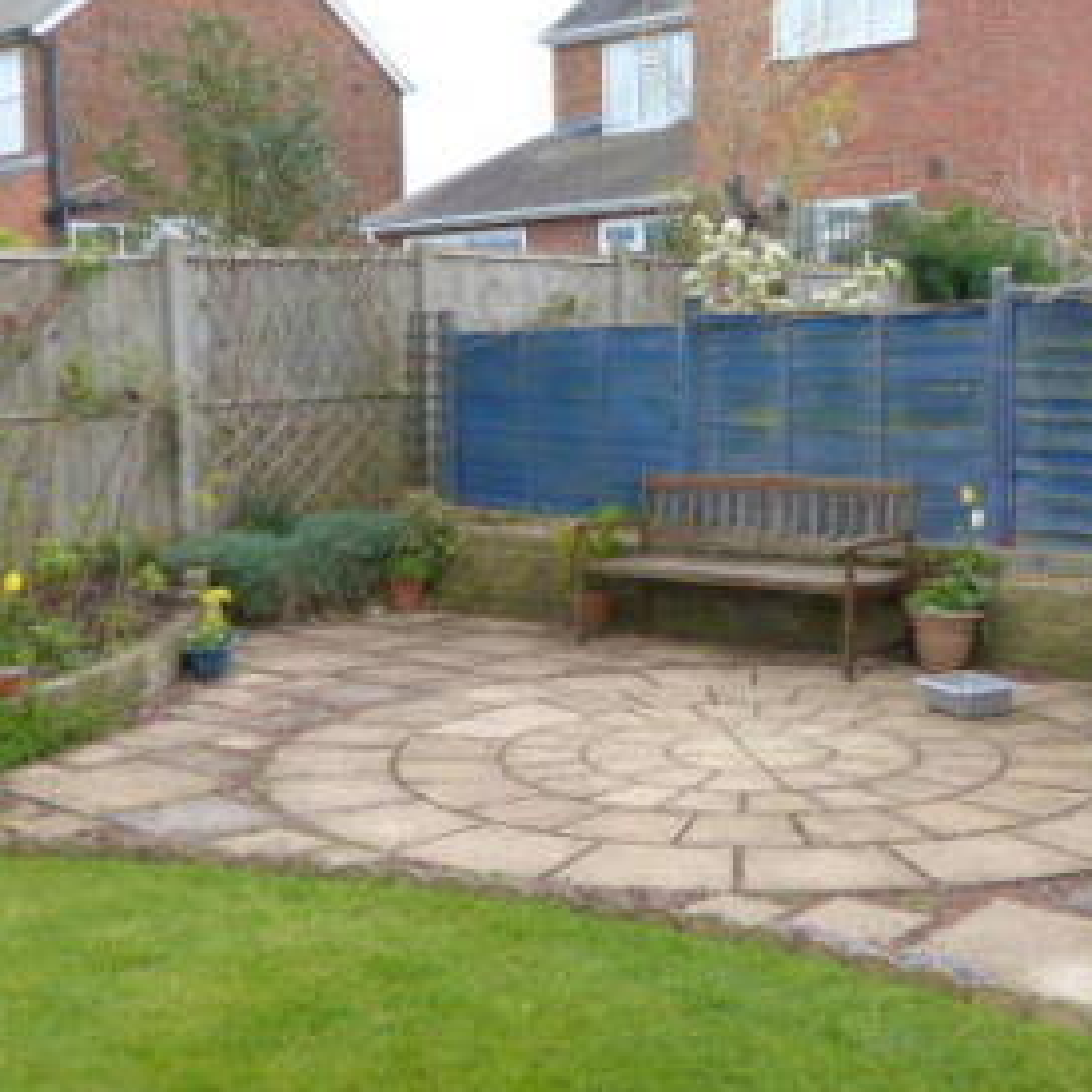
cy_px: 568
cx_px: 584
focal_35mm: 47
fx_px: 1677
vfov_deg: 36.1
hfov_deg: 36.0
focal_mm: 4.5
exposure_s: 1/320
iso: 100
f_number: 2.8
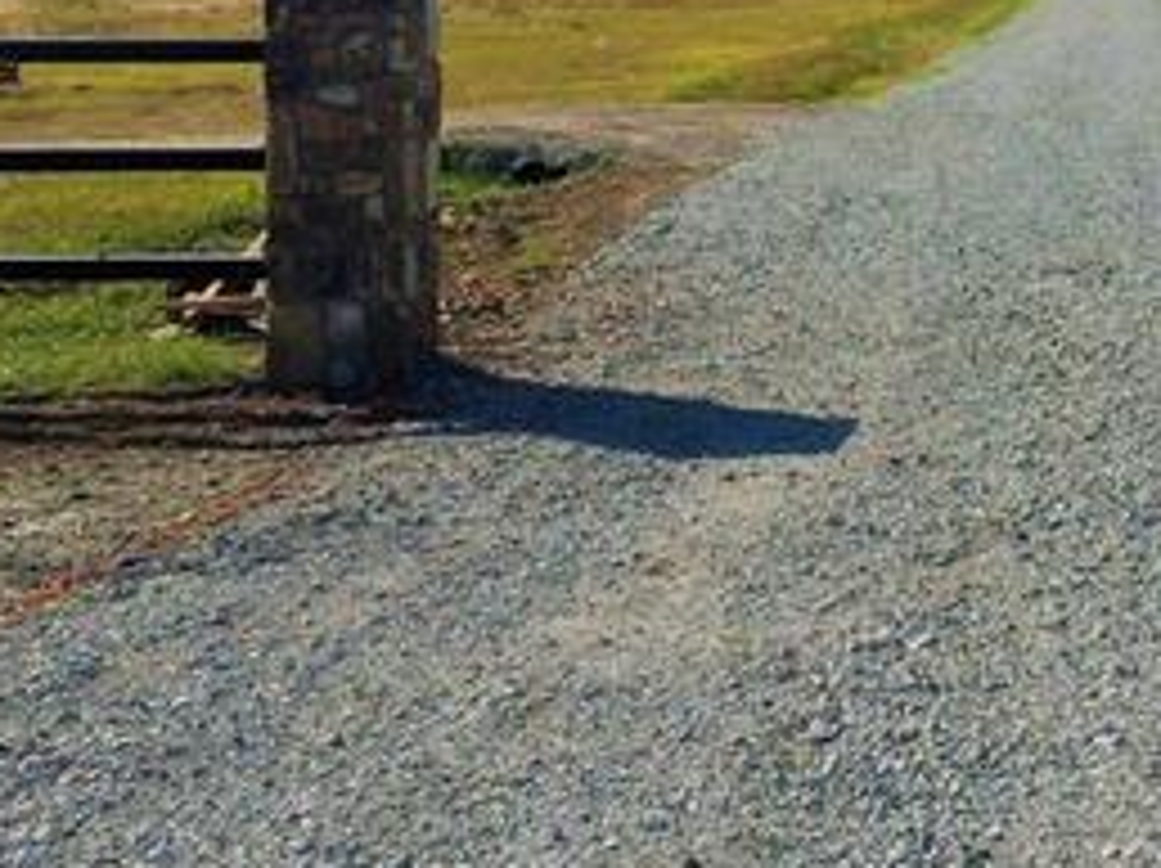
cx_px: 1030
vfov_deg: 19.9
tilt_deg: -3.4
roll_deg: -1.1
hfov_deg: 26.2
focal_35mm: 72
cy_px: 49
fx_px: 2413
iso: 32
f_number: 2.2
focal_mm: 4.15
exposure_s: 1/4566
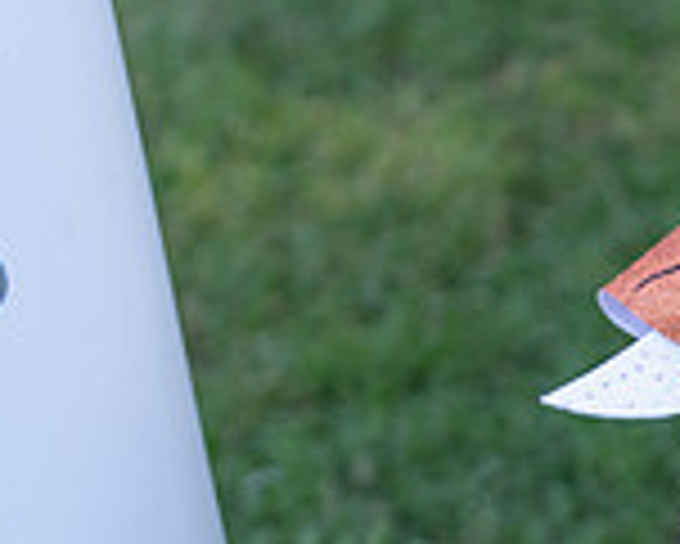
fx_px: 6907
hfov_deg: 5.6
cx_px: 1105
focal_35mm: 343
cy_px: 986
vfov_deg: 4.5
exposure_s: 1/320
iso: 200
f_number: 2.8
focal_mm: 70
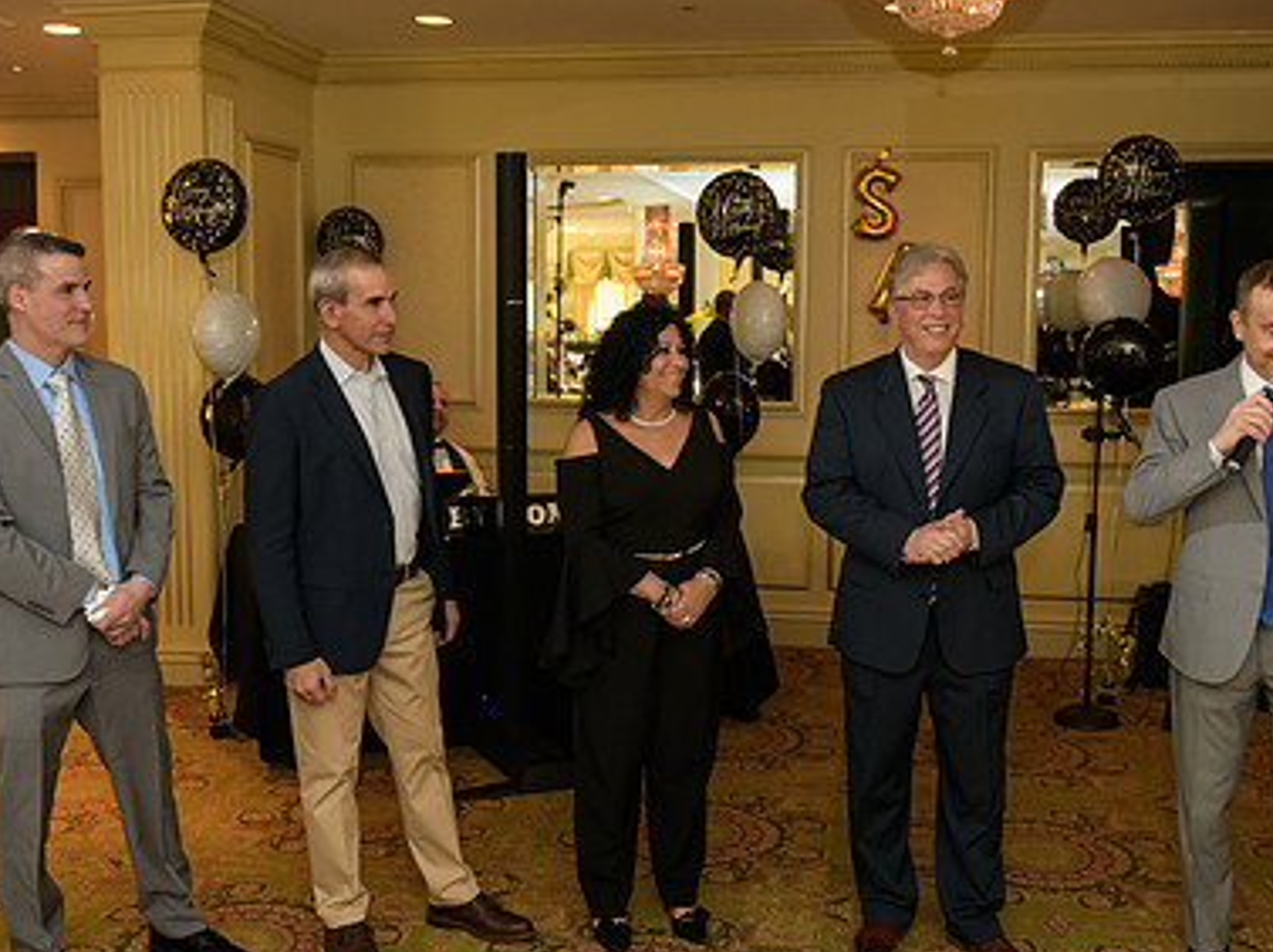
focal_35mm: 40
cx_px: 645
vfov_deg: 35.9
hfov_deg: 46.8
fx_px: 1470
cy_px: 454
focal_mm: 27
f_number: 3.2
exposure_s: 1/125
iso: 1000
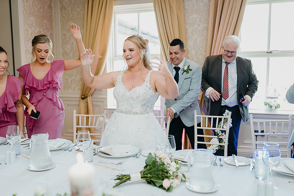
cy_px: 98
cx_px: 147
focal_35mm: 35
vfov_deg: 37.9
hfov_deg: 54.4
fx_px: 286
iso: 1250
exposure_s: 1/160
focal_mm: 35
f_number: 2.2
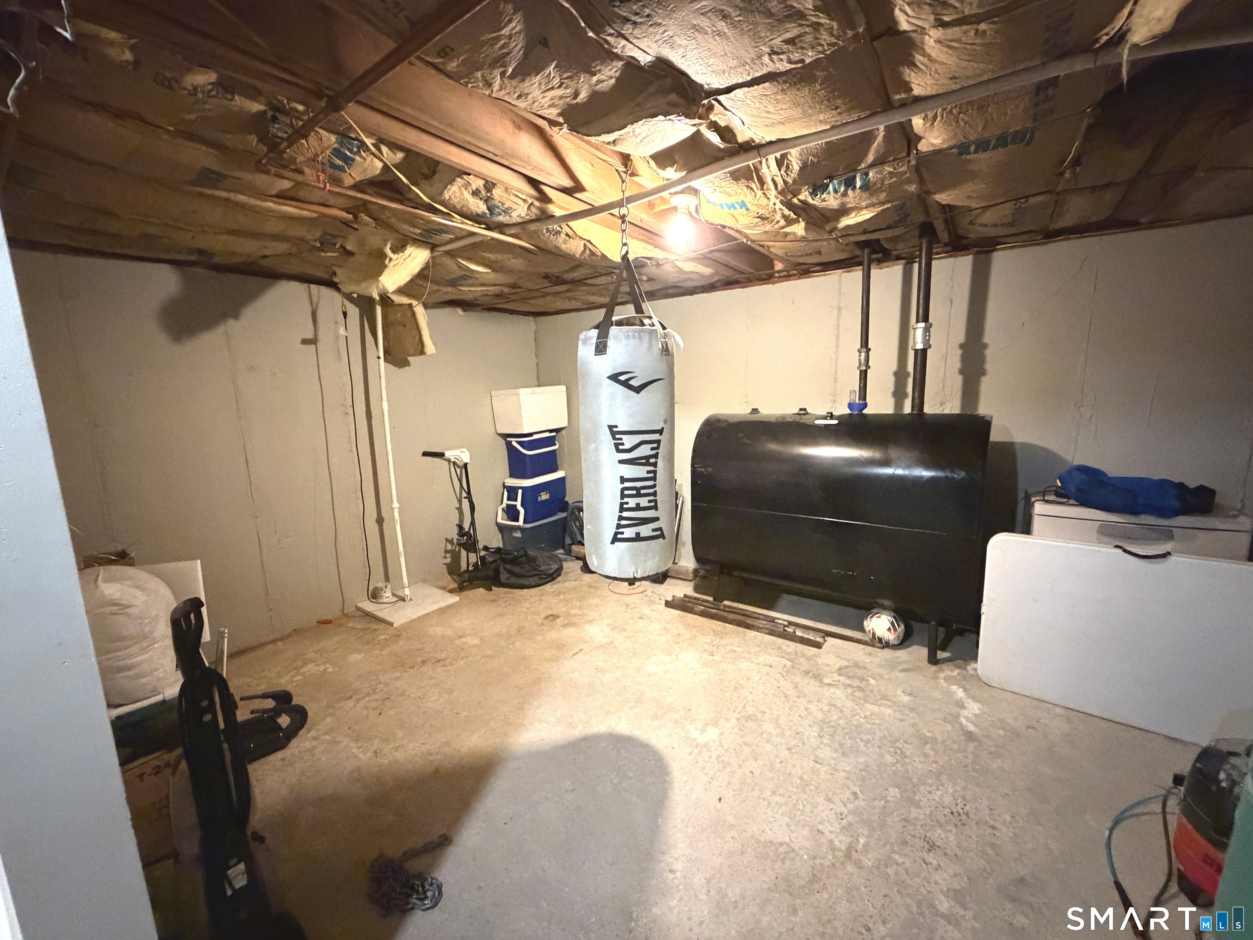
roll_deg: +1.0
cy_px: 470
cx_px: 626
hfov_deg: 102.1
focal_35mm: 14
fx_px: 507
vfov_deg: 85.7
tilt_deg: -9.2
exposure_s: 1/40
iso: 1600
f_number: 2.2
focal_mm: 2.22
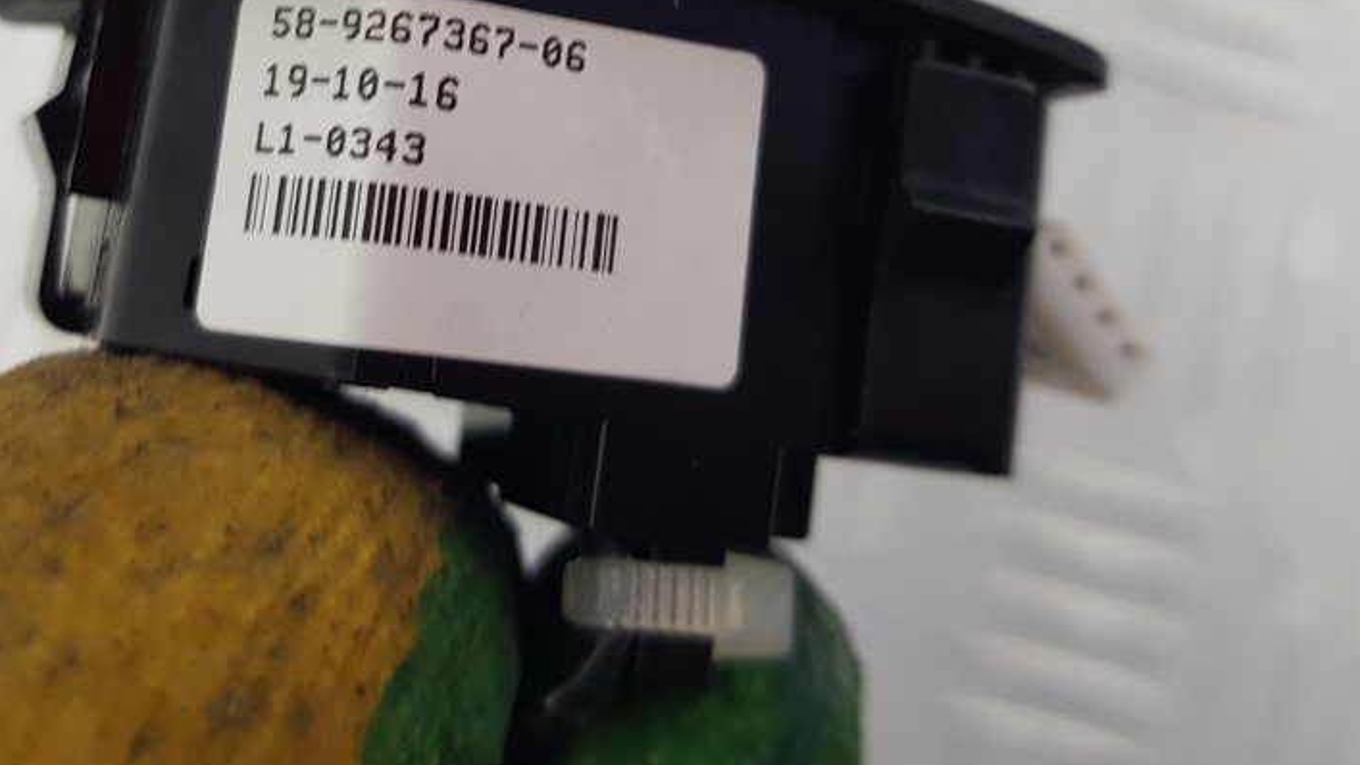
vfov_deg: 28.1
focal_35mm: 41
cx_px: 519
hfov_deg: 49.0
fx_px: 1479
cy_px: 102
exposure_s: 1/100
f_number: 1.7
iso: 80
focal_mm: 4.2
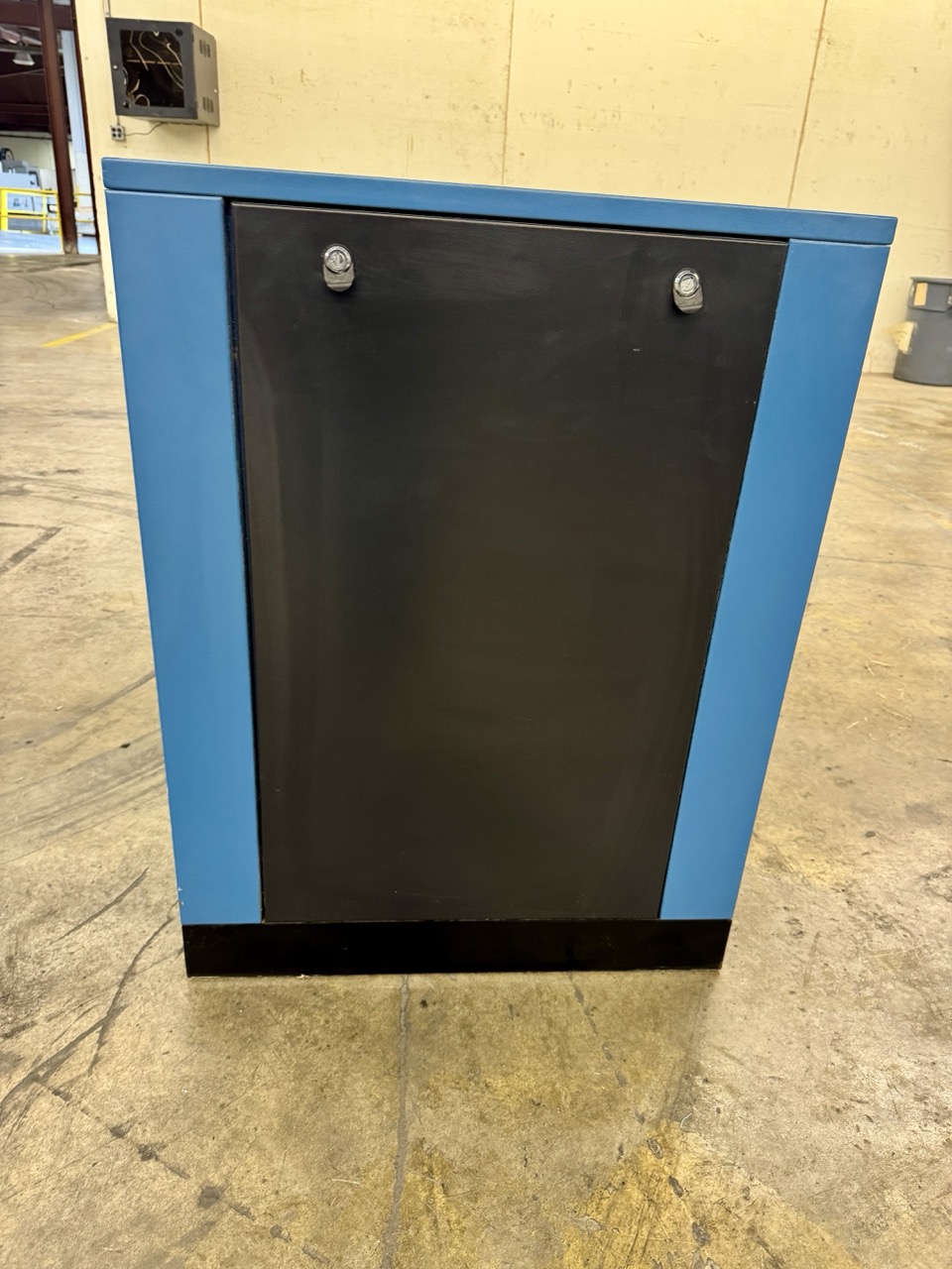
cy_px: 634
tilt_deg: -23.2
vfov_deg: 71.6
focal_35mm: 24
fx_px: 880
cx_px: 476
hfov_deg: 56.8
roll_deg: -5.3
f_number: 1.78
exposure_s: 1/60
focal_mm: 6.76
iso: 250
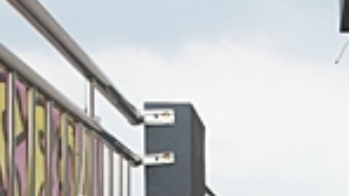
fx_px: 786
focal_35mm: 85
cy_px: 246
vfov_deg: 13.7
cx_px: 318
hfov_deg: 24.3
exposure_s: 1/4000
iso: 800
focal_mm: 10
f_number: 4
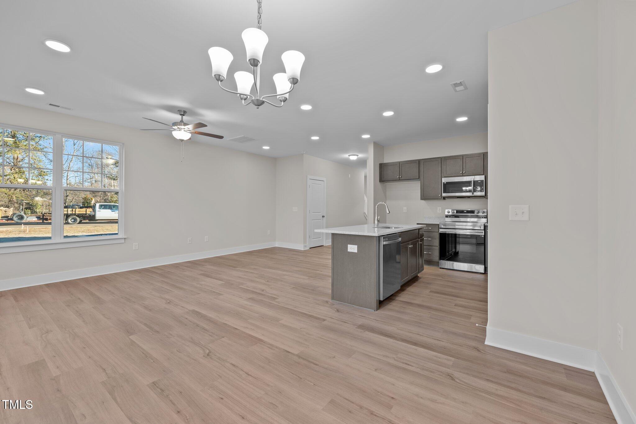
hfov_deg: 100.4
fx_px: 265
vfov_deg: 77.3
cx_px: 318
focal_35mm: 15
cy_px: 212
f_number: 7.1
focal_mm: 15
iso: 200
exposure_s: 1/8
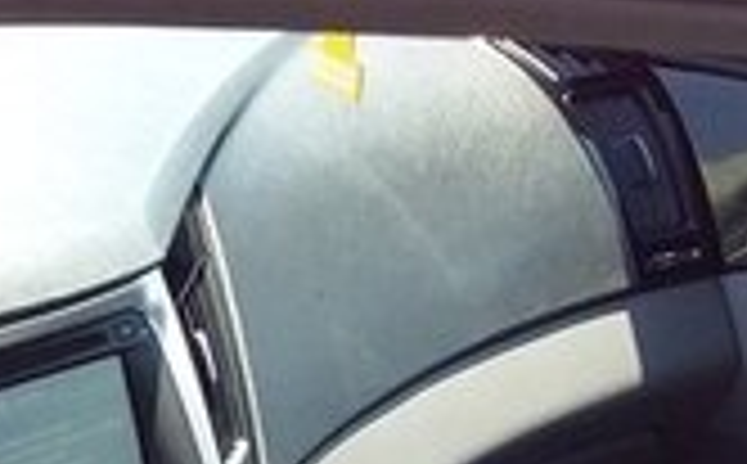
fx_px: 2662
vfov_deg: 9.4
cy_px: 867
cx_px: -387
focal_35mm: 131
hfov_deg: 14.8
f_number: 2.2
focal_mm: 3.3
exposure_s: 1/148
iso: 40
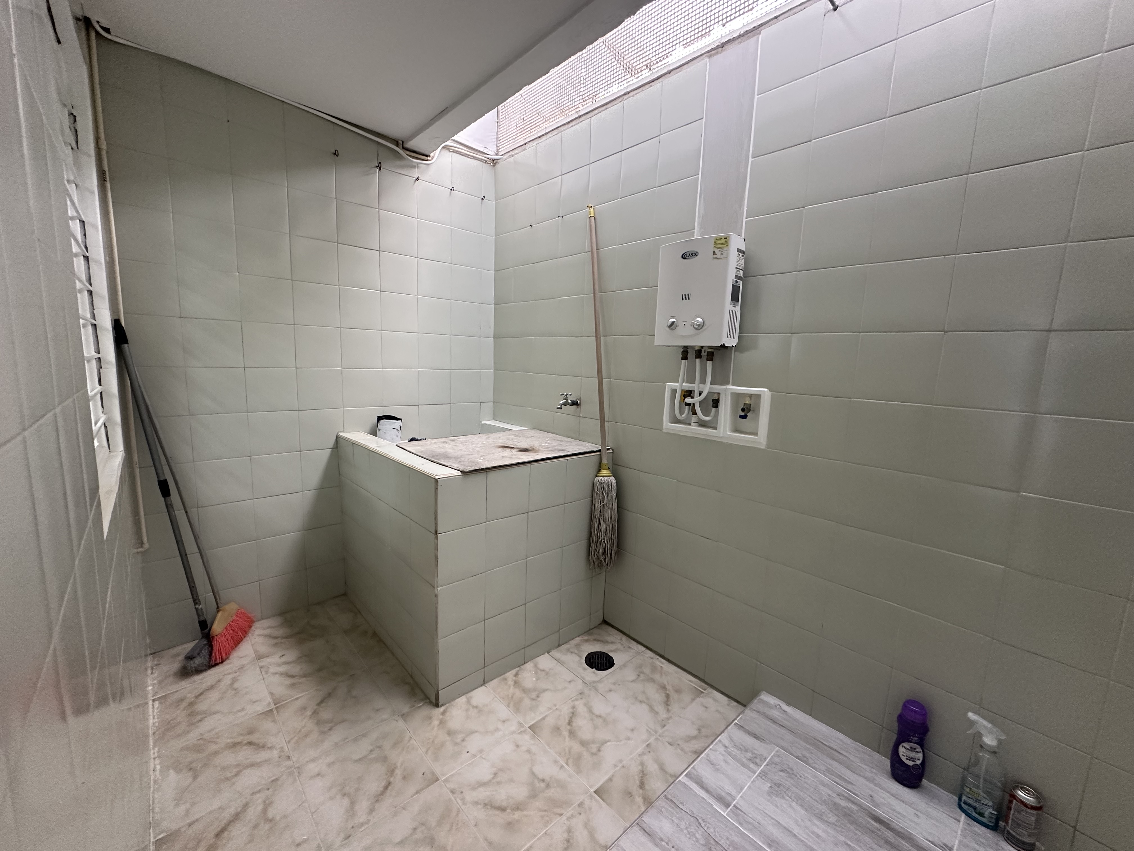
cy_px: 426
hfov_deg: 102.1
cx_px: 567
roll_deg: -2.3
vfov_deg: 85.7
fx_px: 459
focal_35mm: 14
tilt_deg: -7.9
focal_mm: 2.22
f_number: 2.2
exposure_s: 1/120
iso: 320
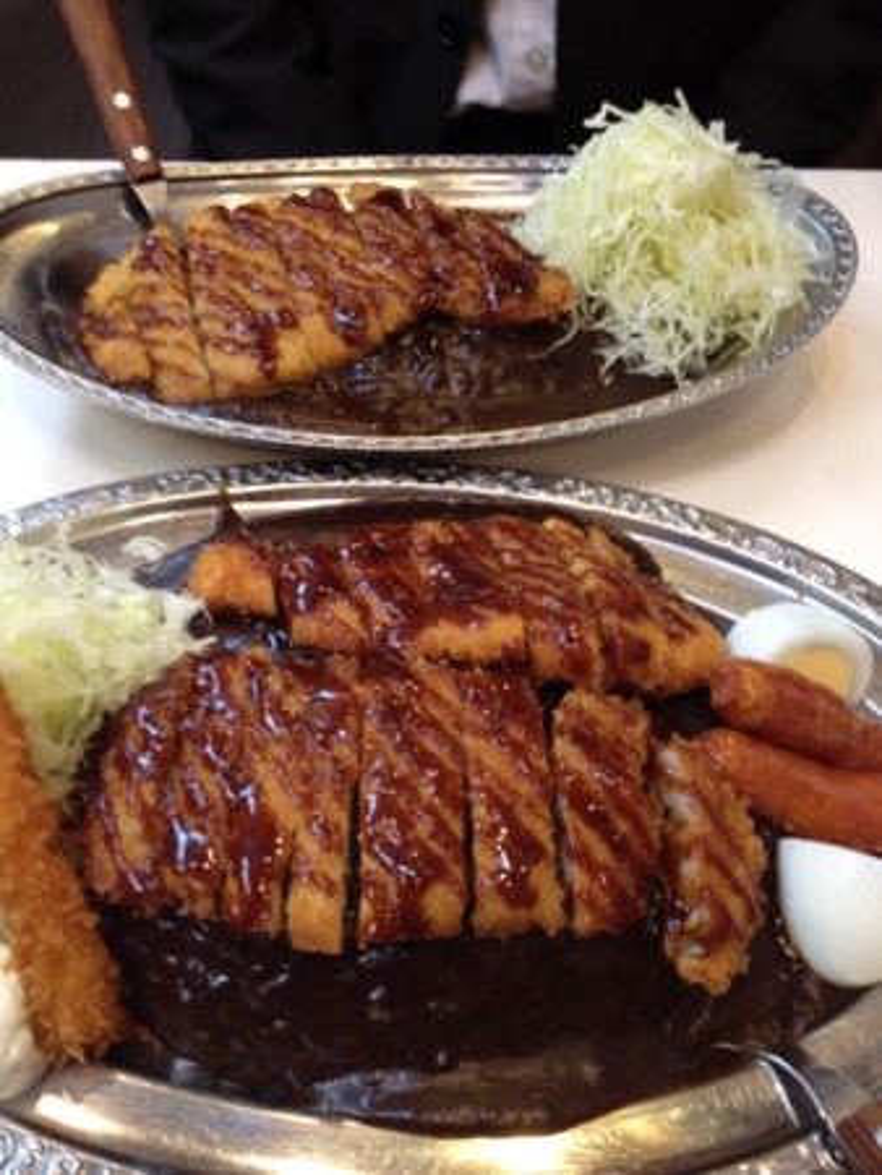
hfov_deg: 40.7
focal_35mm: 35
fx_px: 1188
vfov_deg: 52.6
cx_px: 441
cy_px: 588
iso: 80
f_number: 2.4
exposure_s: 1/20
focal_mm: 4.28
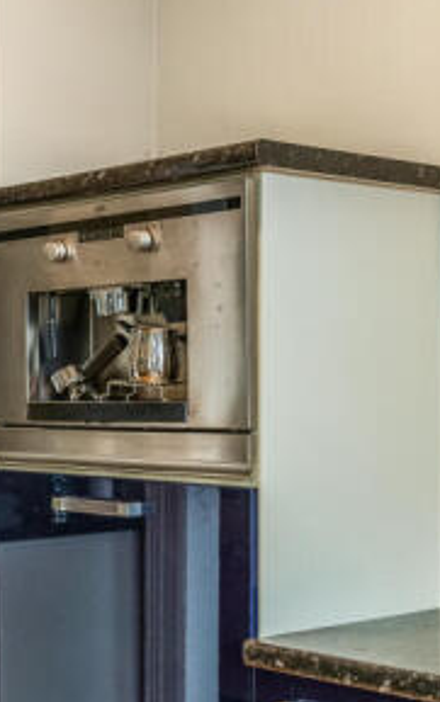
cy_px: 402
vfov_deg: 30.6
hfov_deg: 17.7
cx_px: -188
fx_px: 1284
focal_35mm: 67
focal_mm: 29
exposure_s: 1/20
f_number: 5
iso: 500
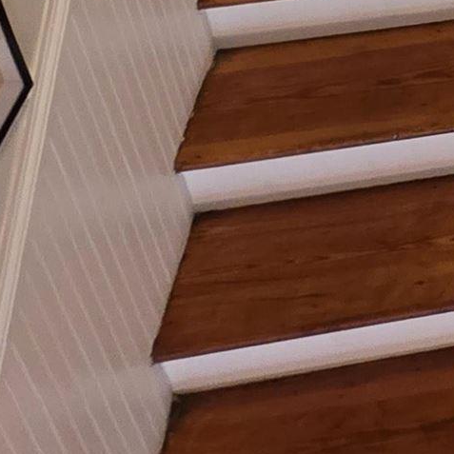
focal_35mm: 74
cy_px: -456
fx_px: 1098
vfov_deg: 17.1
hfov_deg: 17.9
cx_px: 848
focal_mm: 2.2
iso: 500
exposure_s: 1/60
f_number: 1.9
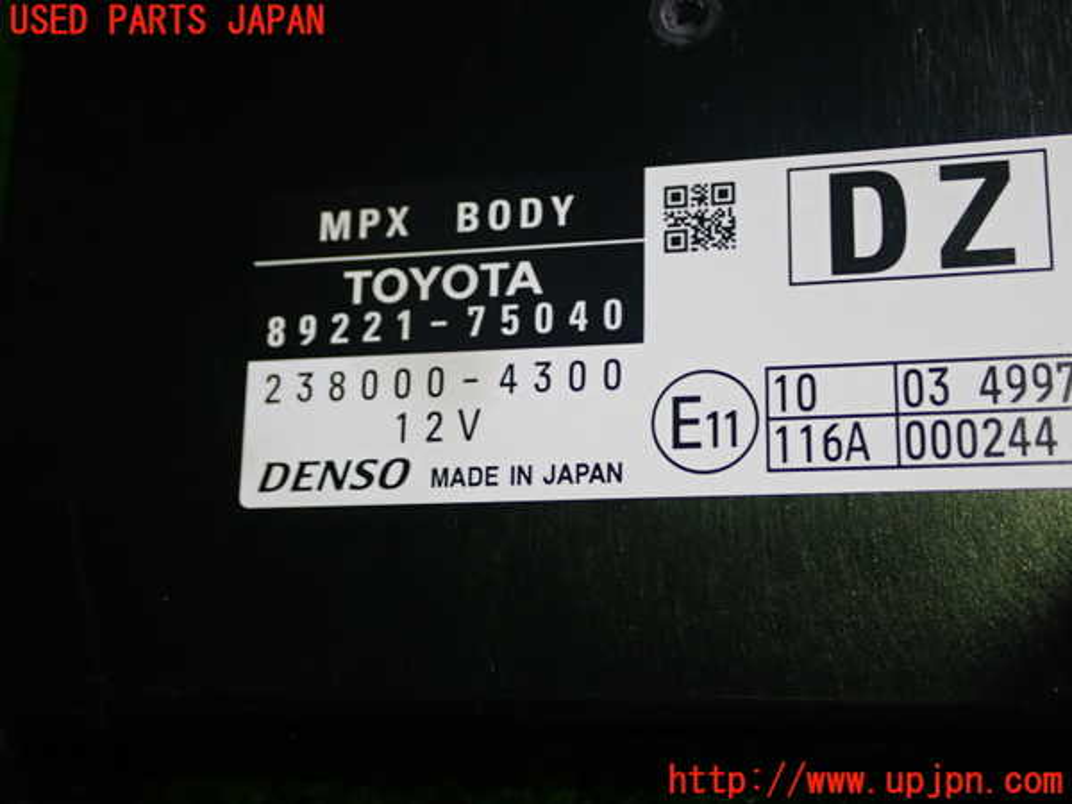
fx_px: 1548
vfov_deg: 29.1
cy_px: 402
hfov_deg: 38.2
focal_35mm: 50
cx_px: 536
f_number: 3.2
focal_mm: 9.01
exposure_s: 1/50
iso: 250
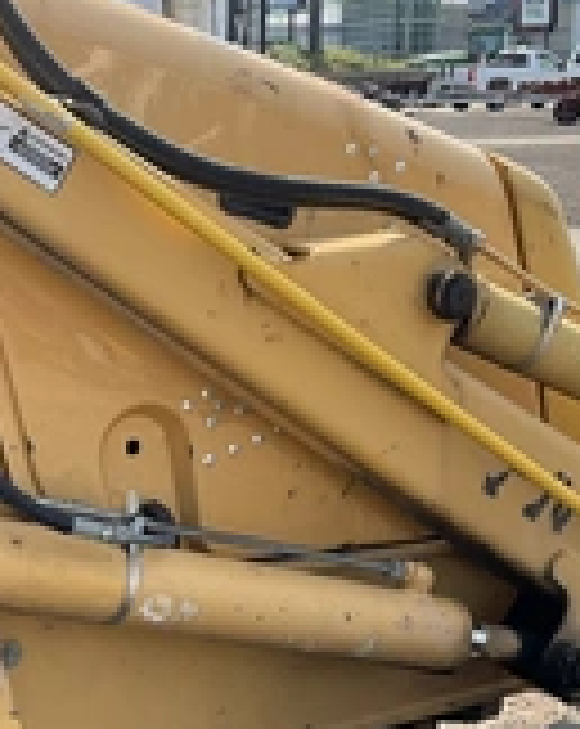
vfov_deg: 27.1
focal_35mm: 70
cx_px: 144
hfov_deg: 21.6
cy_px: 464
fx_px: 1506
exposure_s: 1/397
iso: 25
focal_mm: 3
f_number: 1.8
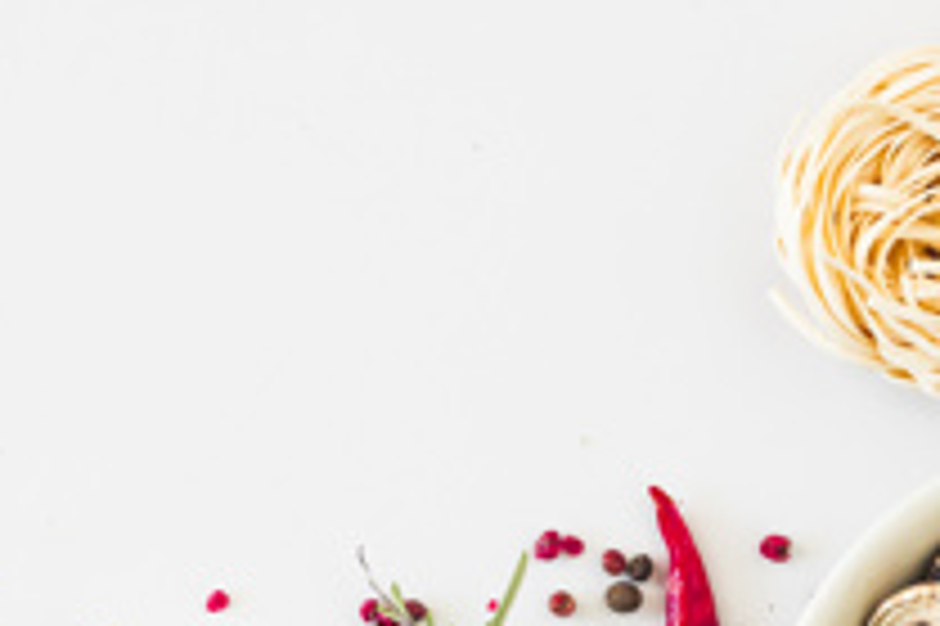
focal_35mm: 158
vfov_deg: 8.7
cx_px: -63
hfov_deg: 12.8
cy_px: 133
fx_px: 4109
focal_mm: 35
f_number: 5
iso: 500
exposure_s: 1/50
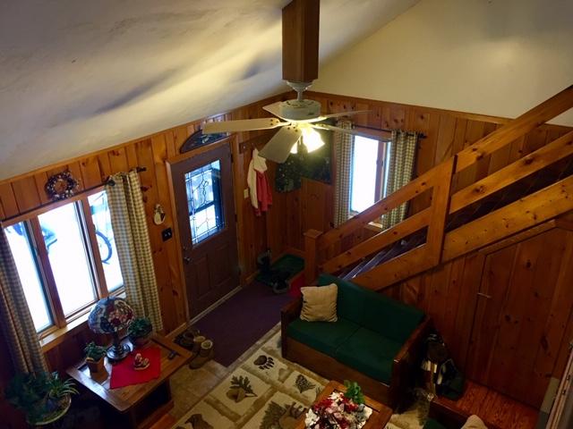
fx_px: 480
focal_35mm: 29
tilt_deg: -26.0
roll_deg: -0.4
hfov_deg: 61.7
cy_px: 214
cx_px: 286
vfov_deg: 48.2
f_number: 2.2
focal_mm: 4.15
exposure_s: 1/15
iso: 64
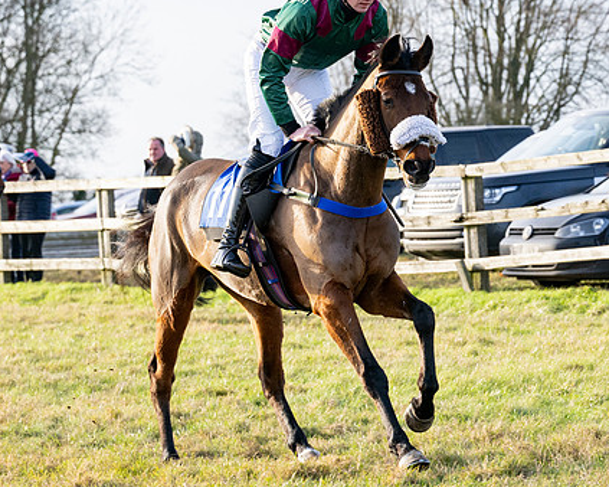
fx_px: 4108
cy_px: 185
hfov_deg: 8.5
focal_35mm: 228
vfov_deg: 6.8
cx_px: 482
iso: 400
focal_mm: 97
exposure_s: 1/1000
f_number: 5
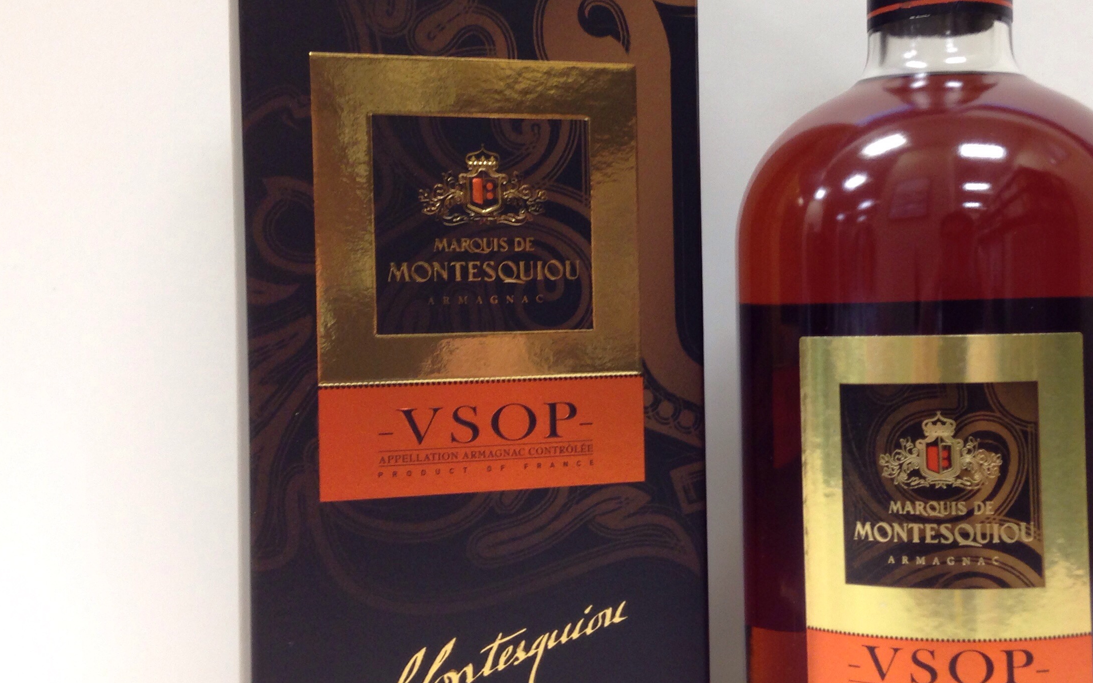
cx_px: 719
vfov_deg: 24.9
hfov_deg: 38.5
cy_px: 306
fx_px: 1549
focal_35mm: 52
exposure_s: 1/20
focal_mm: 4.12
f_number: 2.4
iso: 80
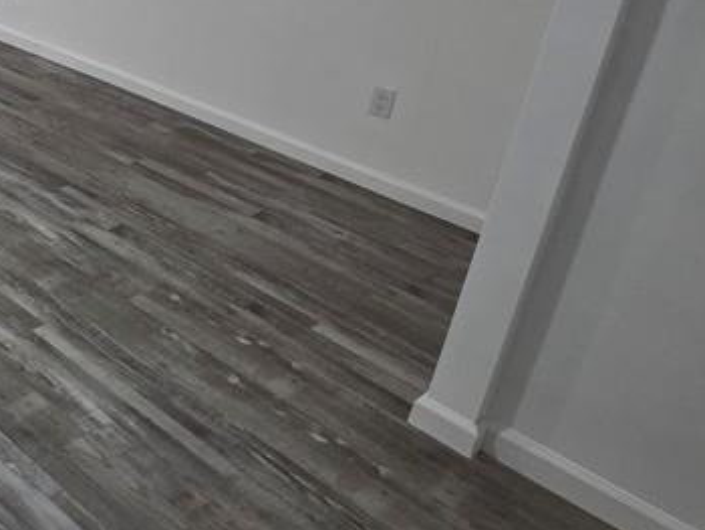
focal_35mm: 38
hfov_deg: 32.2
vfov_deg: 34.9
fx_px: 774
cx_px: -272
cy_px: 22
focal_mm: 2.2
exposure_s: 1/120
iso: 160
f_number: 1.9
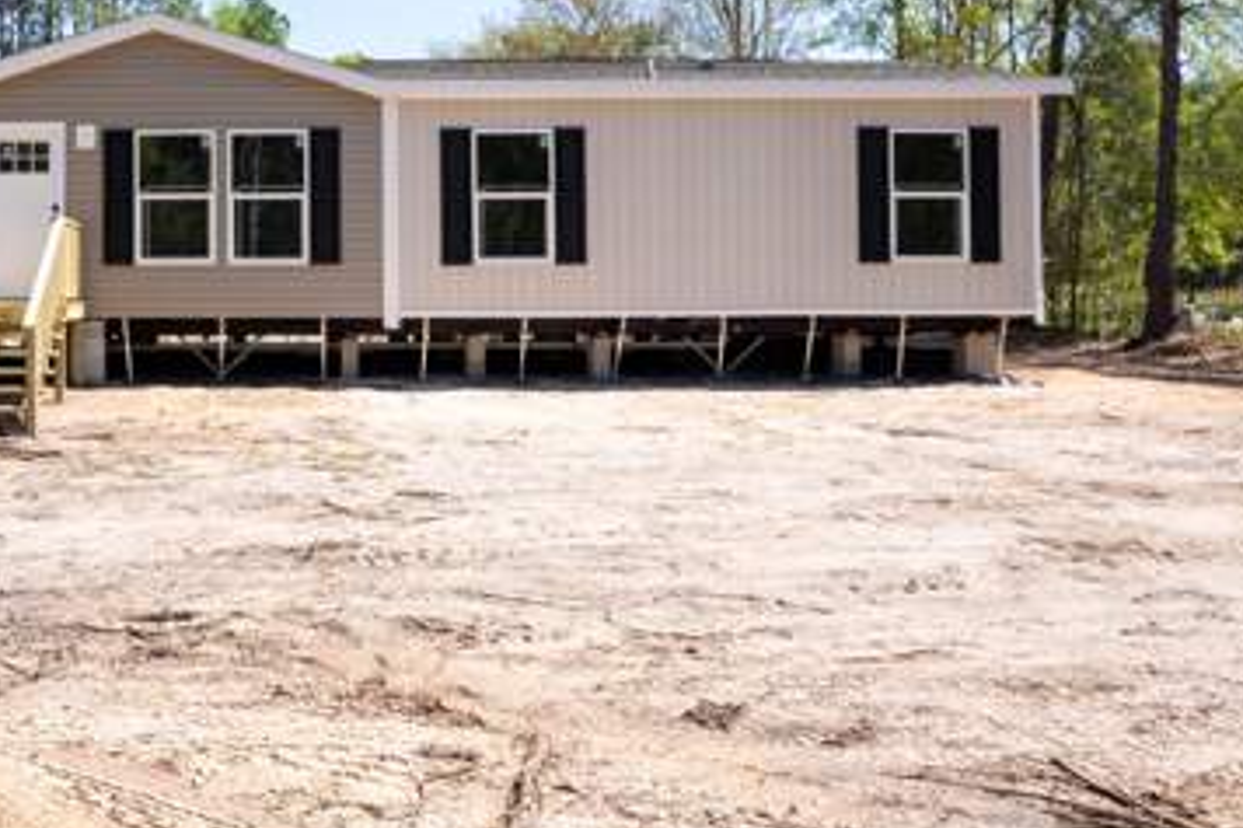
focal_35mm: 39
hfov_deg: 47.1
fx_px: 1346
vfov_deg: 33.7
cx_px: 262
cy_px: 238
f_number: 8
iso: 100
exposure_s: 1/200
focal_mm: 17
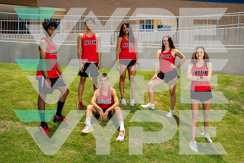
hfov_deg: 53.1
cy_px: 82
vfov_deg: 36.9
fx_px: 244
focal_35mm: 36
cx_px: 122
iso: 100
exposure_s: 1/250
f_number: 7.1
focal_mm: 36
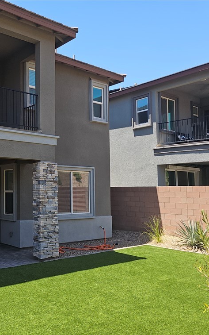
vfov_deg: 58.1
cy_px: 169
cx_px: 8
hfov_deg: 35.2
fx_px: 301
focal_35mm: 33
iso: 10
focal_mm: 6.3
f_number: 1.7
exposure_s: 1/285
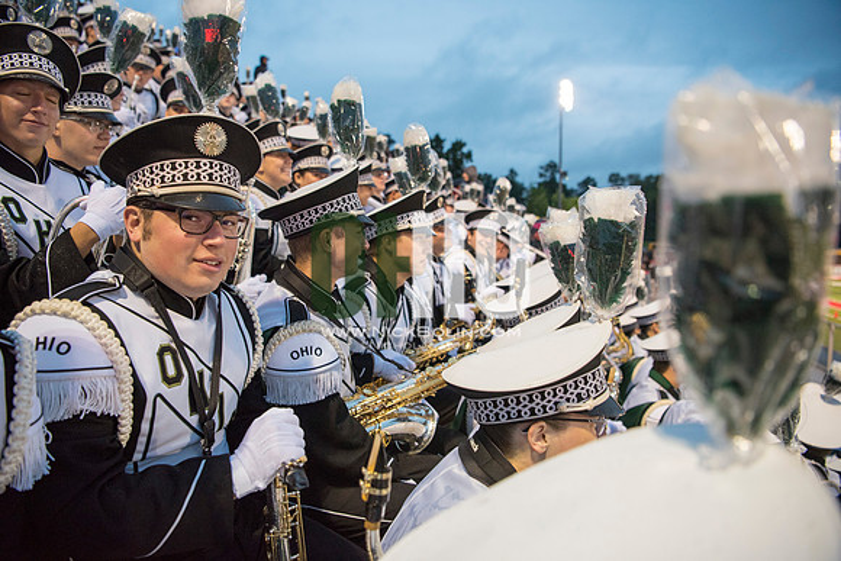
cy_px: 280
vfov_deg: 53.2
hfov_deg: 73.7
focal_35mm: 24
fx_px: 561
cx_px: 420
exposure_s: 1/320
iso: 2000
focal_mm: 24
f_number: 3.2
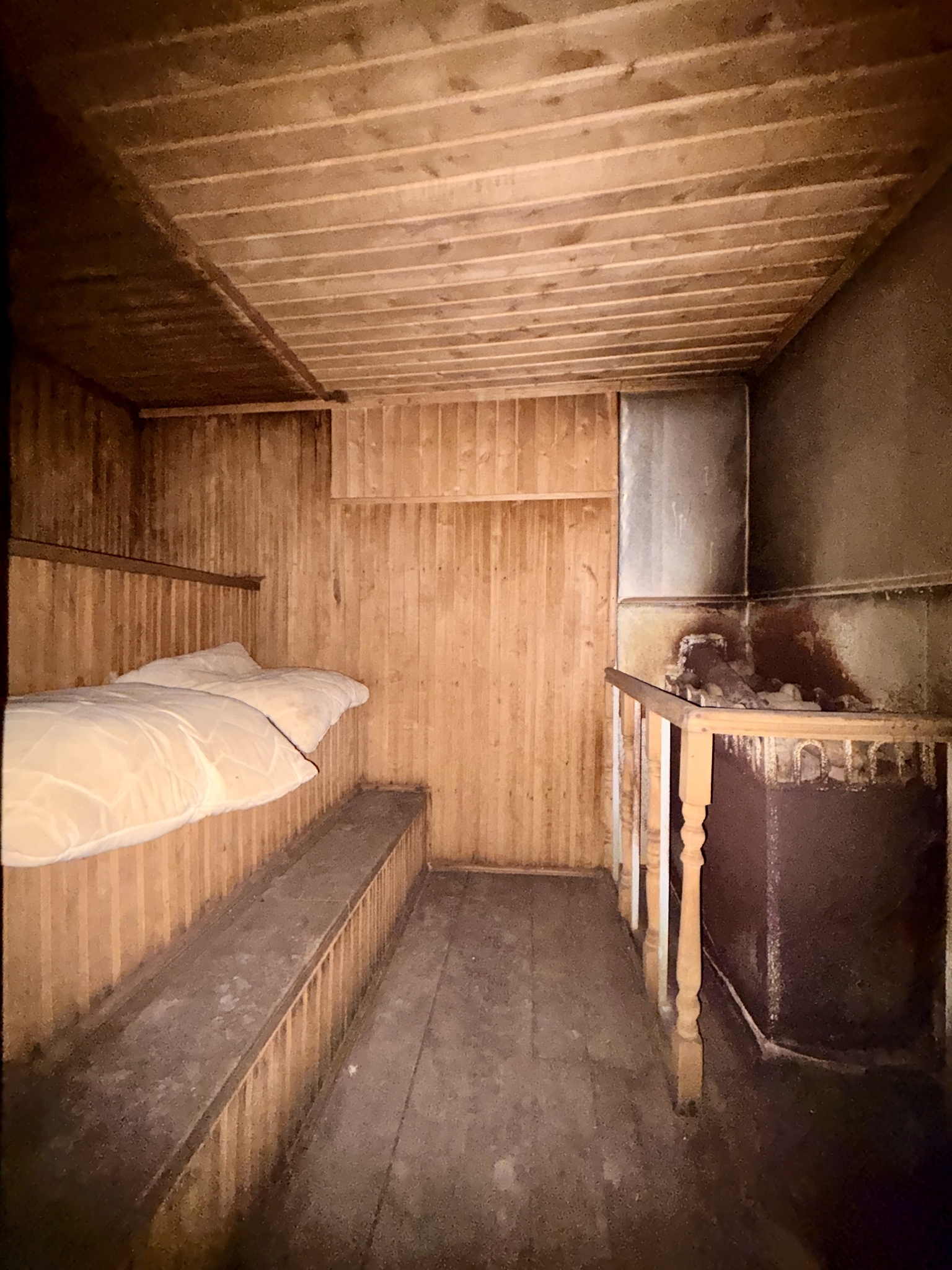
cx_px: 476
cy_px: 635
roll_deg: -0.3
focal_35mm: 14
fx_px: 513
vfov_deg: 102.1
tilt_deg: +0.7
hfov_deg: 85.7
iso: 800
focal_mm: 2.22
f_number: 2.2
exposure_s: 1/18
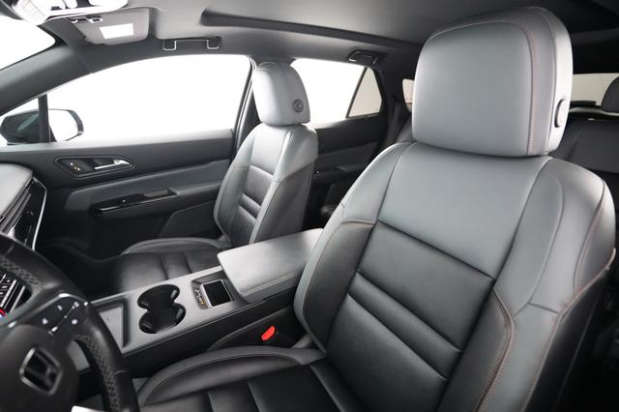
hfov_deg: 93.3
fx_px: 292
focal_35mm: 17
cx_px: 310
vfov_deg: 70.4
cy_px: 206
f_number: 2.8
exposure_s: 1/40
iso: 12800
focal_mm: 17
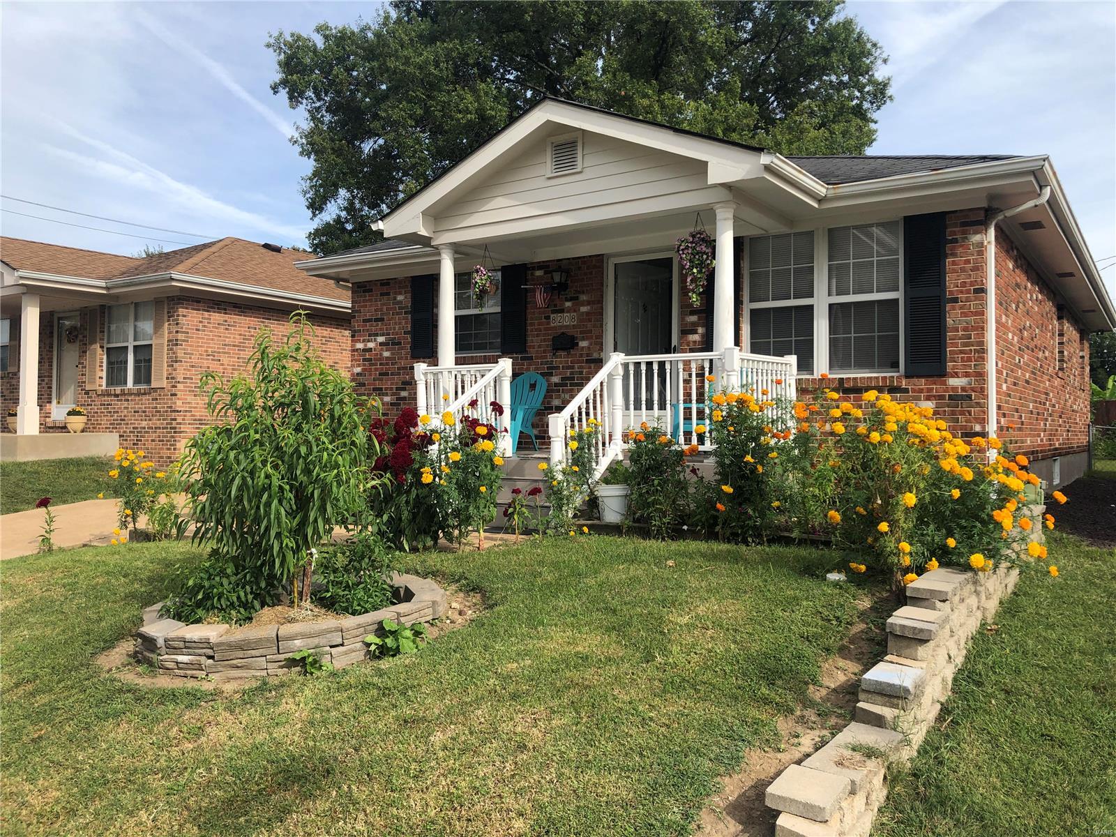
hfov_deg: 63.4
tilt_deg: +0.9
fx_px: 903
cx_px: 558
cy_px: 418
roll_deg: -1.0
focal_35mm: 28
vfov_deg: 49.7
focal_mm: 3.99
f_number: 1.8
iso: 20
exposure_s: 1/1056
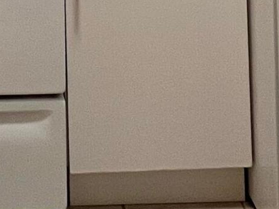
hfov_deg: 21.8
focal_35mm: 84
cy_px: -399
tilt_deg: +1.5
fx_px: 677
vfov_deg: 11.4
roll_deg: +0.2
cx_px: -44
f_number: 1.8
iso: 200
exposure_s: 1/120
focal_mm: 1.57
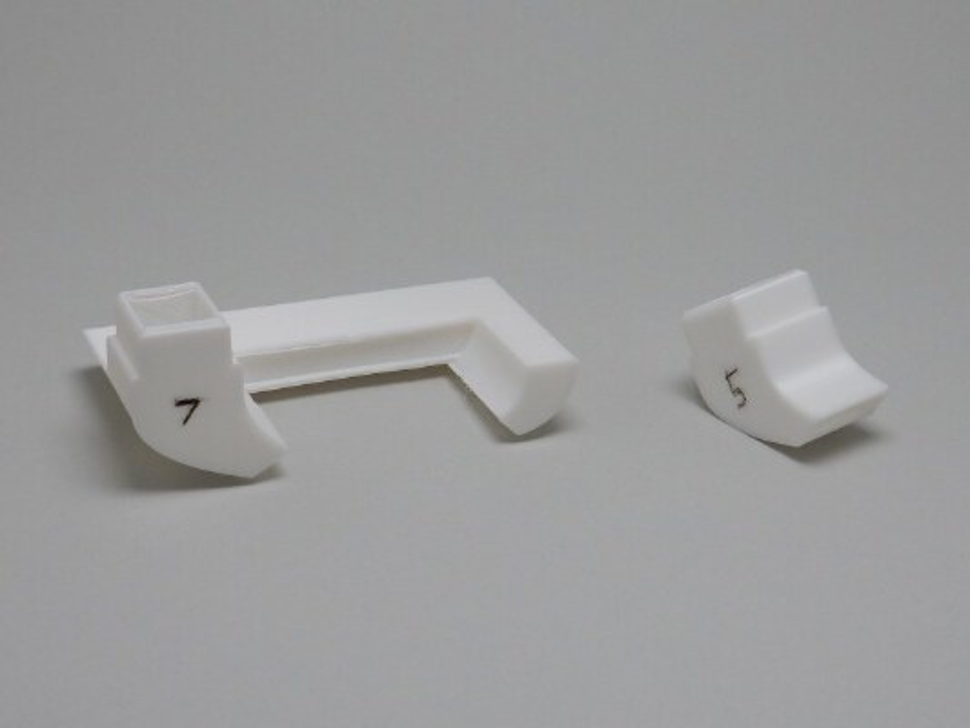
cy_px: 364
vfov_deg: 28.6
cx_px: 485
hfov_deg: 37.5
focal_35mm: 51
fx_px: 1429
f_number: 4.5
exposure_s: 1/60
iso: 125
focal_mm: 9
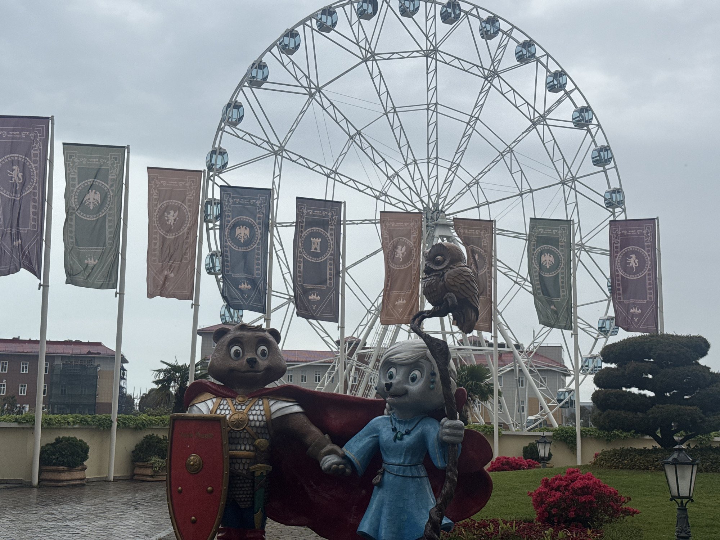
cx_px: 360
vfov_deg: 30.3
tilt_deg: +8.5
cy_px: 270
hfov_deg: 39.7
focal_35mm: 48
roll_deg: -1.1
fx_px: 998
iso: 64
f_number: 1.78
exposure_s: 1/4608
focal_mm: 6.76
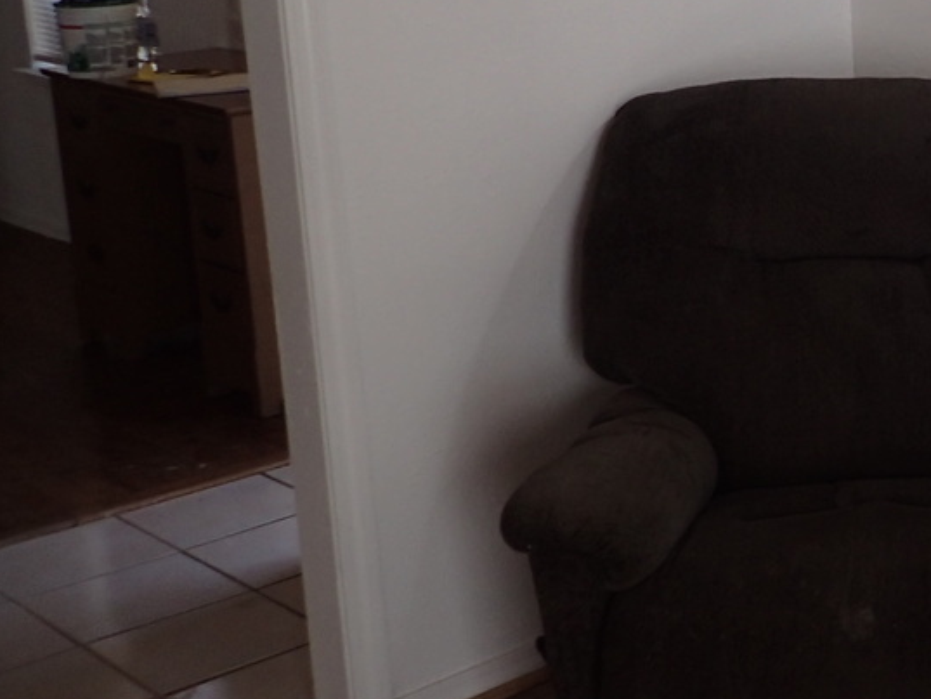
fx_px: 1802
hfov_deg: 25.3
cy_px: 163
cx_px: 1184
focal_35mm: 67
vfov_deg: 21.7
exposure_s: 1/100
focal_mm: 4.5
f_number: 2
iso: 100
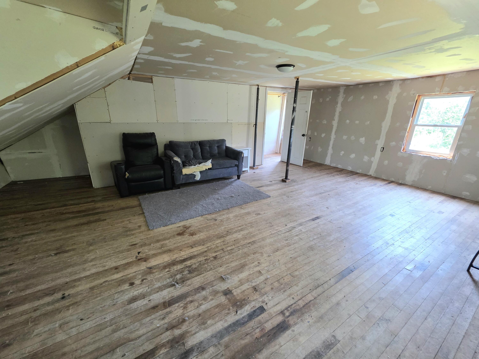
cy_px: 180
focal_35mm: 13
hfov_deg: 106.2
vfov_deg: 89.9
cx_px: 240
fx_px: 180
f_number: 1.9
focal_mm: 2.2
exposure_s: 1/101
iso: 320
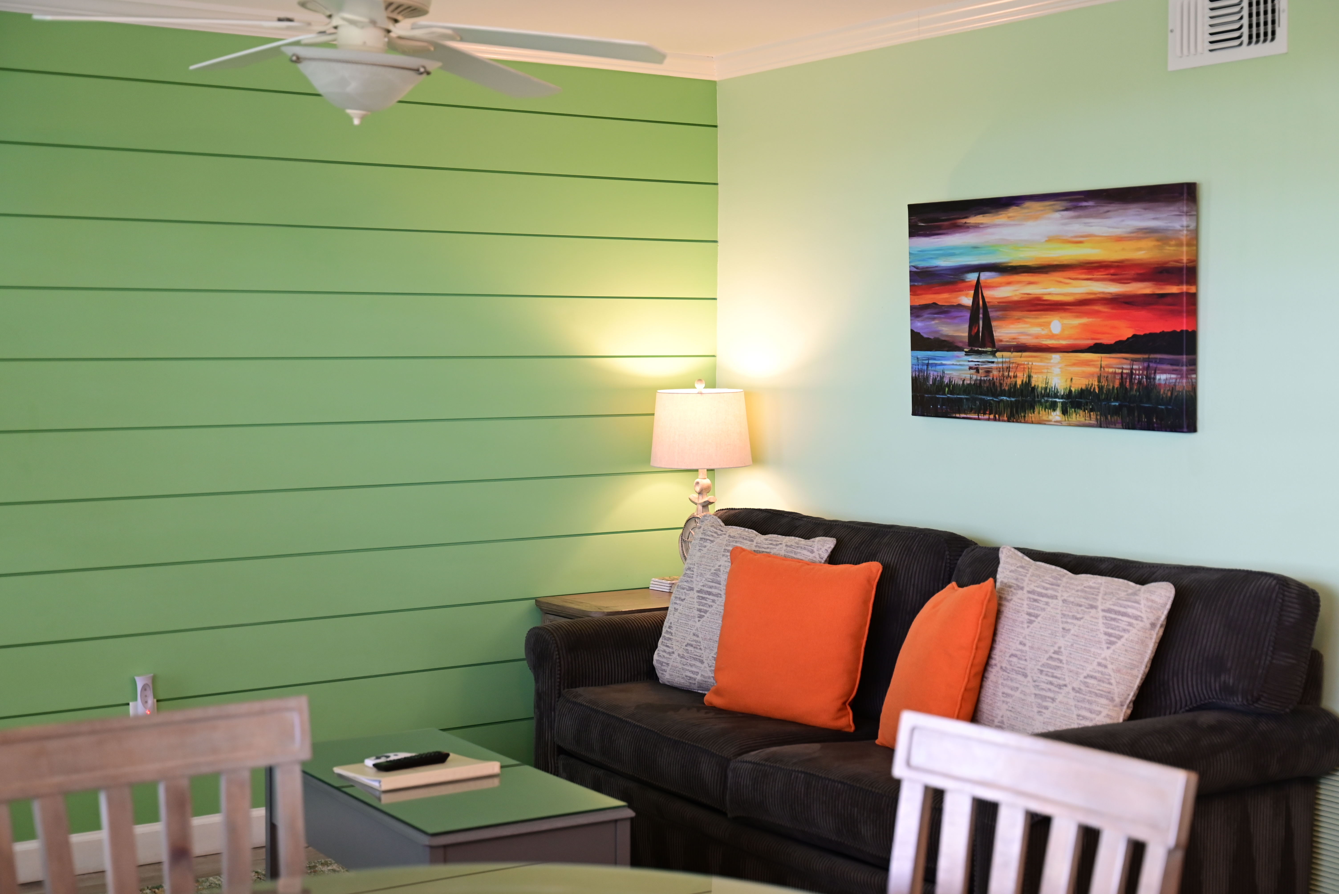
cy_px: 447
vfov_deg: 27.5
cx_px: 670
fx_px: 1823
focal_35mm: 49
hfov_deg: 40.3
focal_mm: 49
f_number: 3.2
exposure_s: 1/80
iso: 800
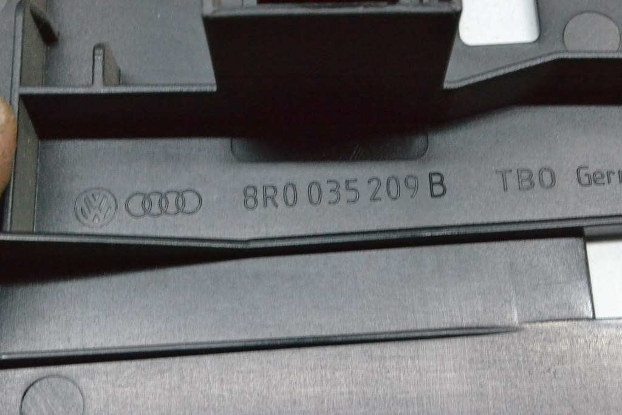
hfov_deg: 28.1
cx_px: 311
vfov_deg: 18.9
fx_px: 1244
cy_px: 208
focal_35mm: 72
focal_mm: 48
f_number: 13
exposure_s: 1/100
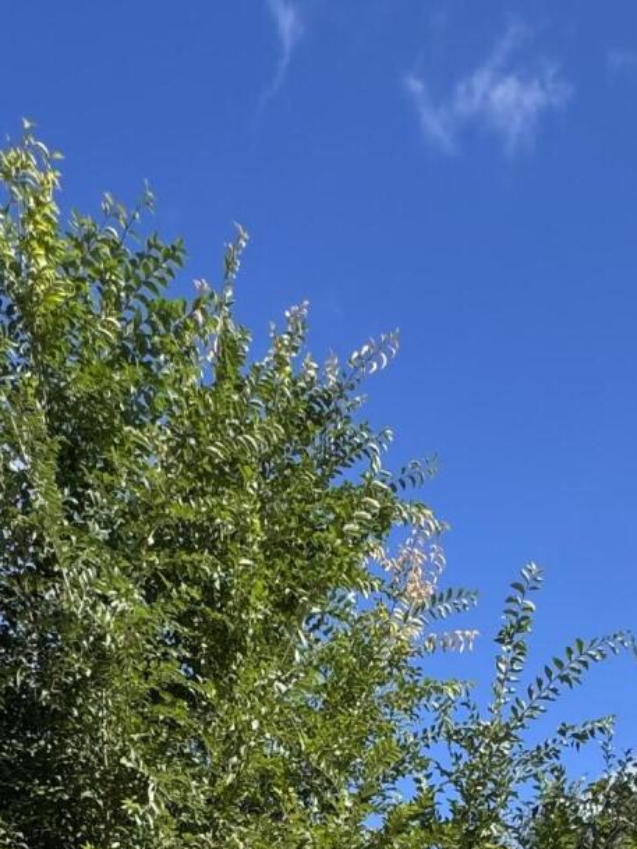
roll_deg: -1.4
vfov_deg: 28.1
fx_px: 1128
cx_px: 376
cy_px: 1260
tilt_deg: +4.2
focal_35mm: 46
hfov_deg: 31.5
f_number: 2.2
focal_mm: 2.22
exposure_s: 1/582
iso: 40
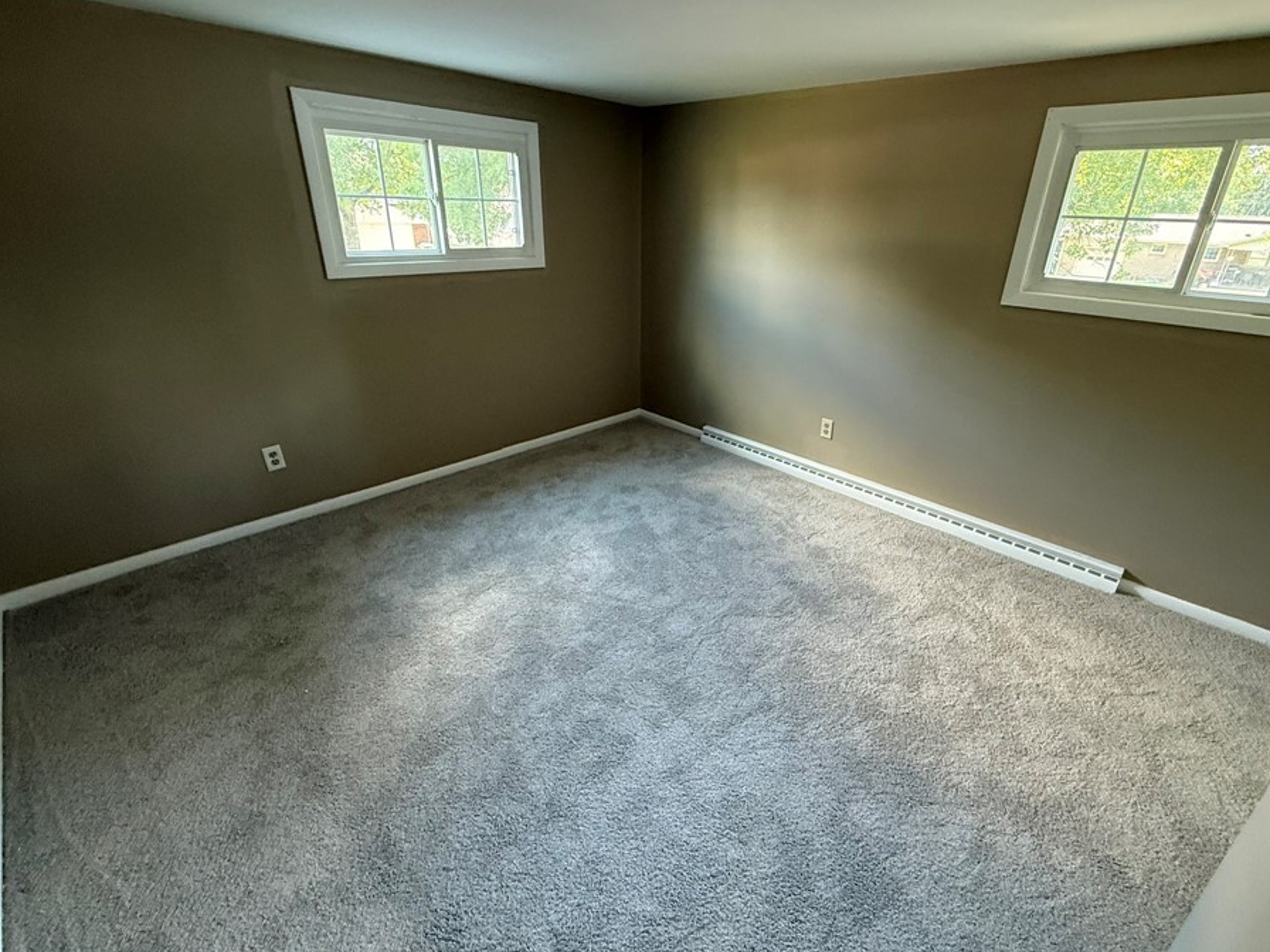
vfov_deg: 78.0
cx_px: 683
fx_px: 587
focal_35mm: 16
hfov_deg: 94.3
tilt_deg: -22.0
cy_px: 450
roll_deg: -1.8
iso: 400
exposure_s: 1/60
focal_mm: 2.22
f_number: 2.2
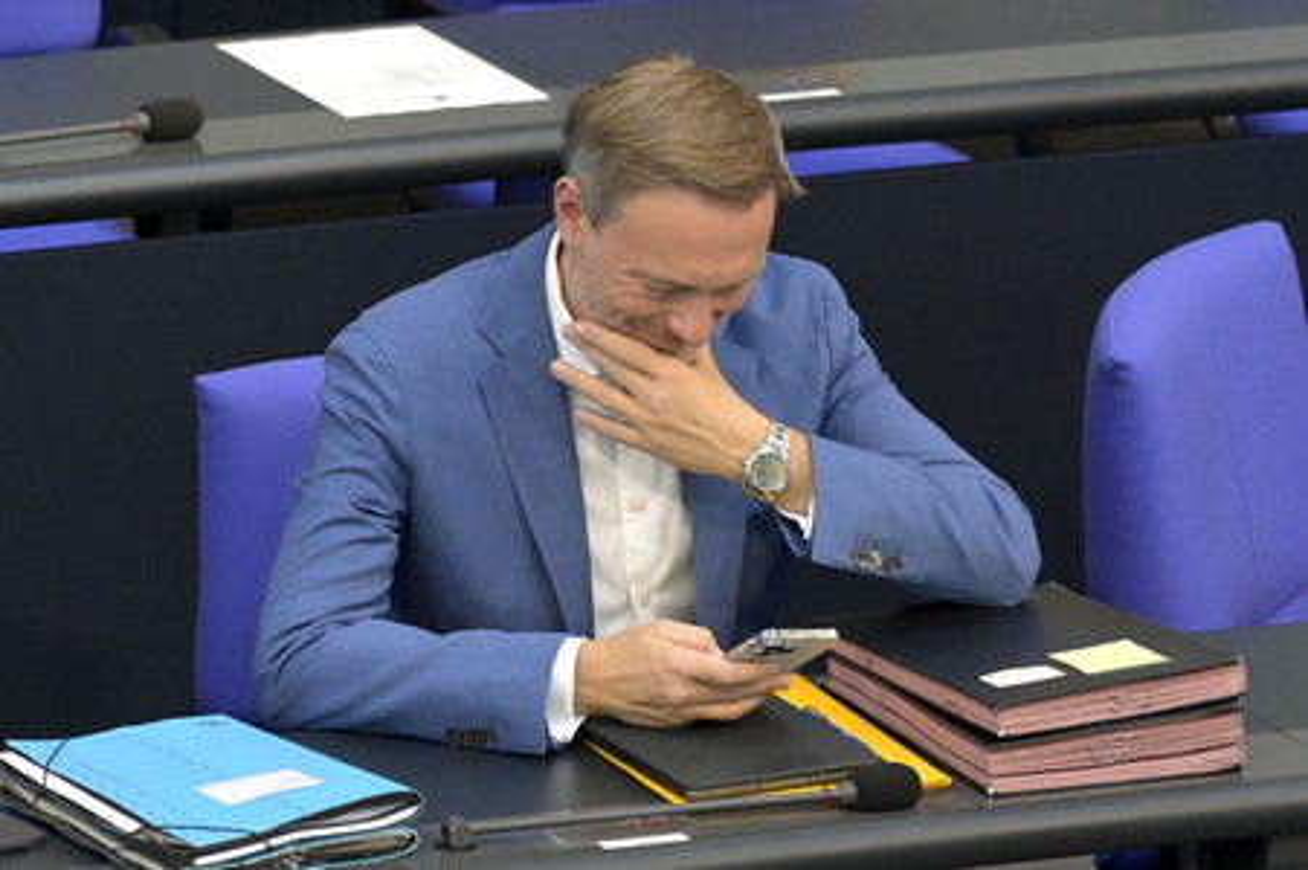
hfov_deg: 7.9
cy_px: 435
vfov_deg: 5.3
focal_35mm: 260
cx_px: 654
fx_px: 9439
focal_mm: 260
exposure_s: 1/400
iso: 8000
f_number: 5.6
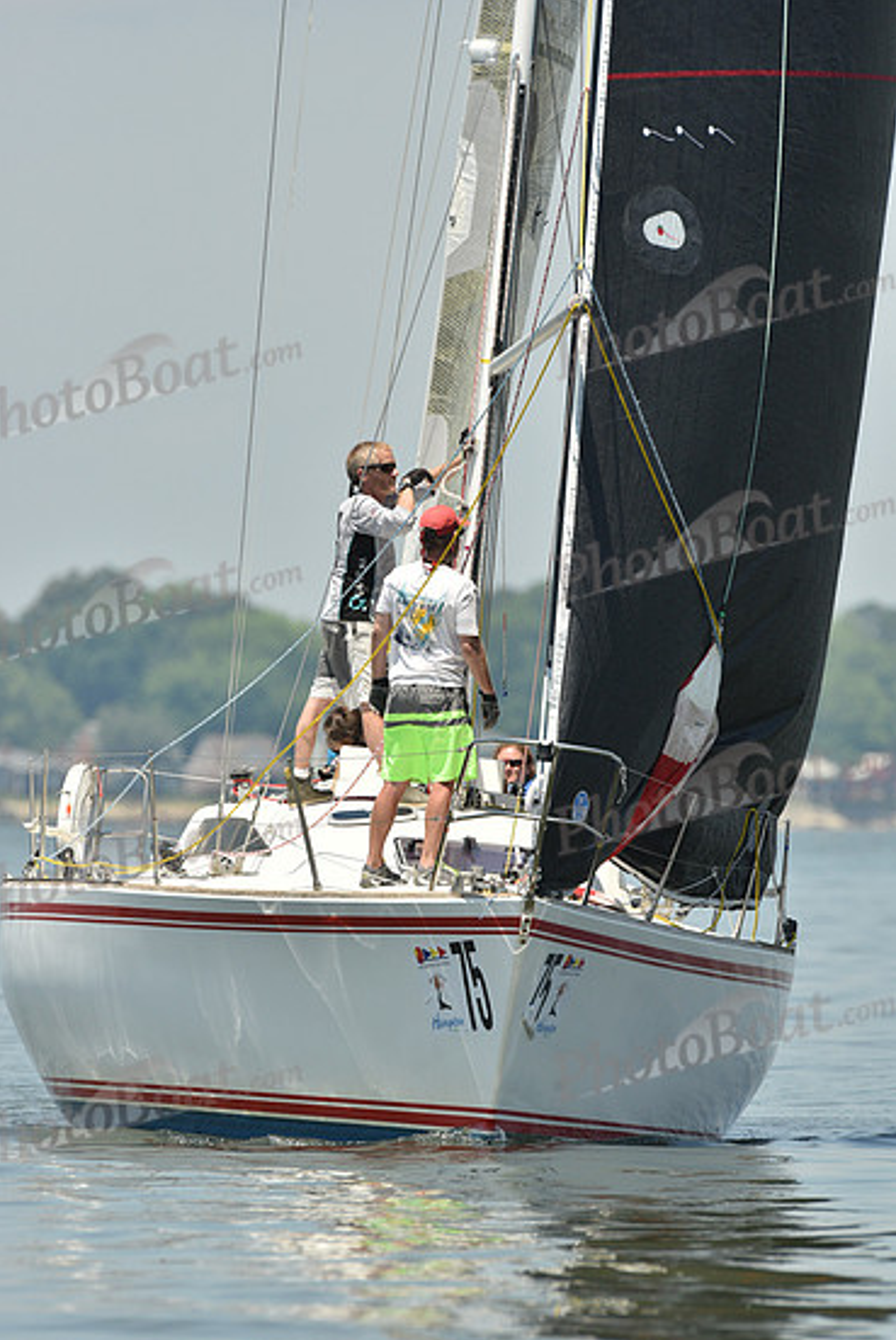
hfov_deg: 2.2
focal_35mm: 630
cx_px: 429
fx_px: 23474
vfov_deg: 3.3
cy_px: 702
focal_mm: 600
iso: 320
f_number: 9
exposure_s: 1/1000
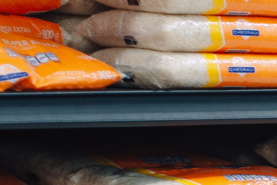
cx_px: 664
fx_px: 2702
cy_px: 340
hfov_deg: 5.7
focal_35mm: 351
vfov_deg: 3.9
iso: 200
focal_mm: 50
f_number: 3.5
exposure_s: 1/125
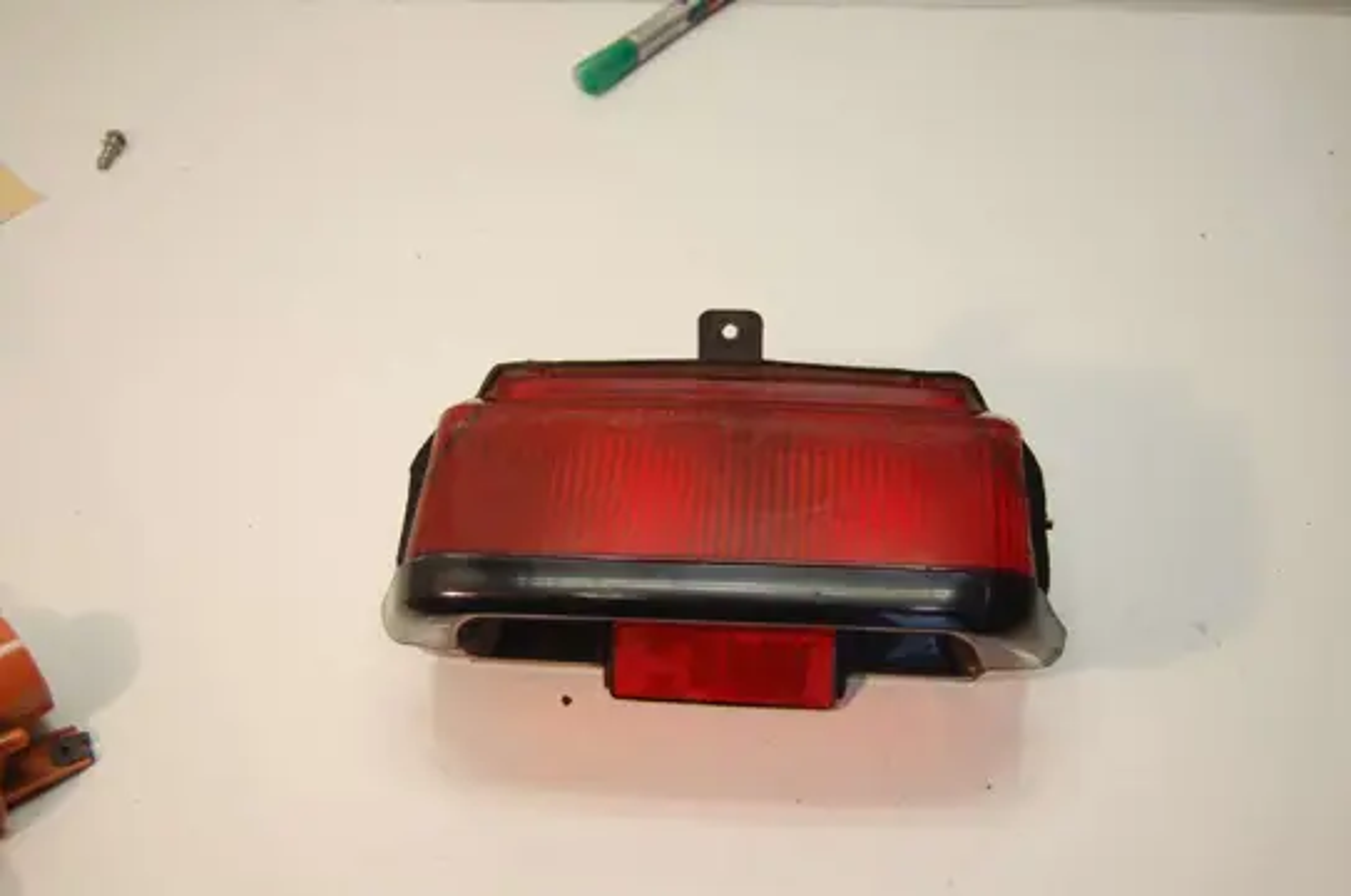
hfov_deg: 46.5
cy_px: 448
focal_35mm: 42
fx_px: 1573
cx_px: 676
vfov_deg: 31.8
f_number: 4.5
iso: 400
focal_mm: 28
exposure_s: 1/80
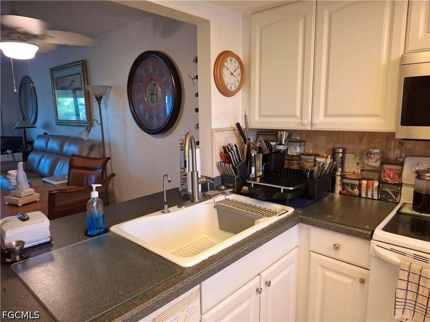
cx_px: 215
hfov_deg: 73.9
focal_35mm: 23
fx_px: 286
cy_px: 161
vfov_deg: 58.9
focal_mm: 5.54
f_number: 1.8
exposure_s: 1/60
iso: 250
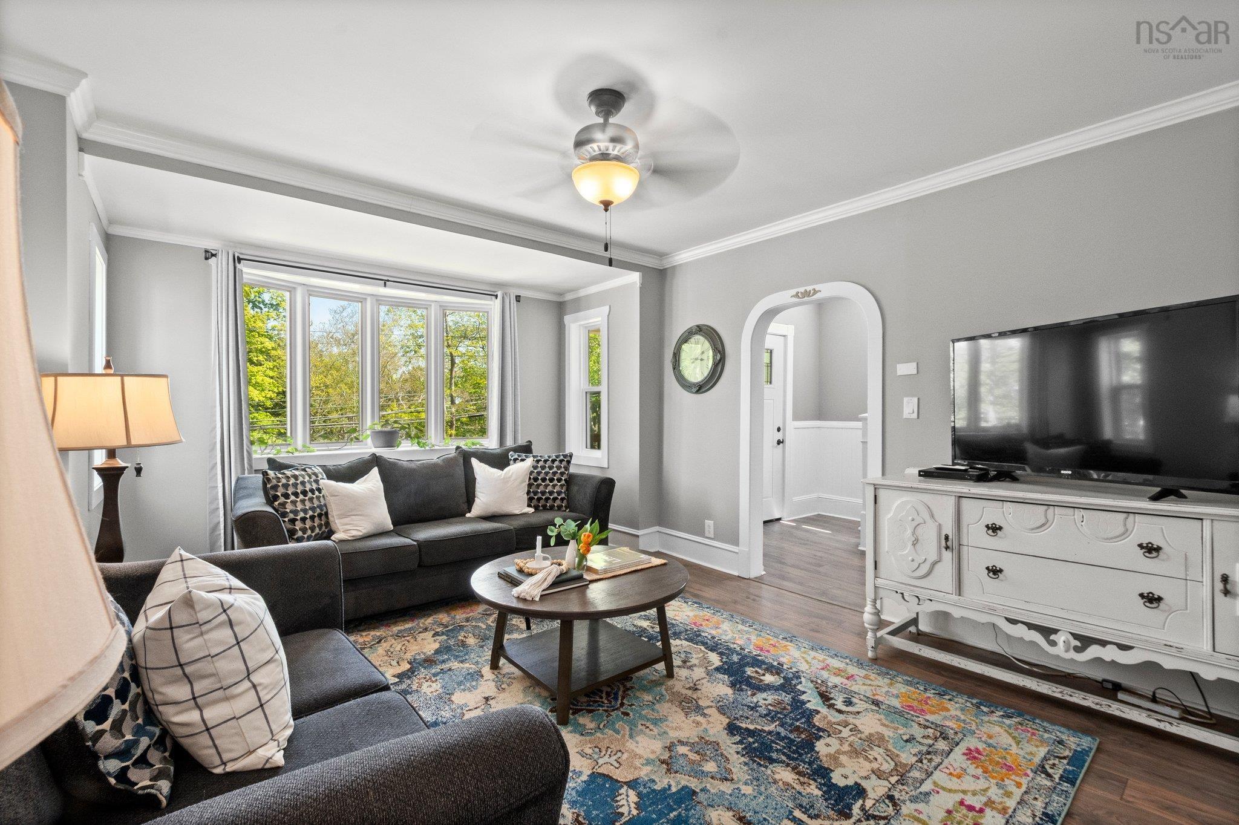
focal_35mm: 15
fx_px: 516
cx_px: 620
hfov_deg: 100.4
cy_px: 412
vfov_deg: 77.3
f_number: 10
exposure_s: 1/2.5
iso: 500
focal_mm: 10
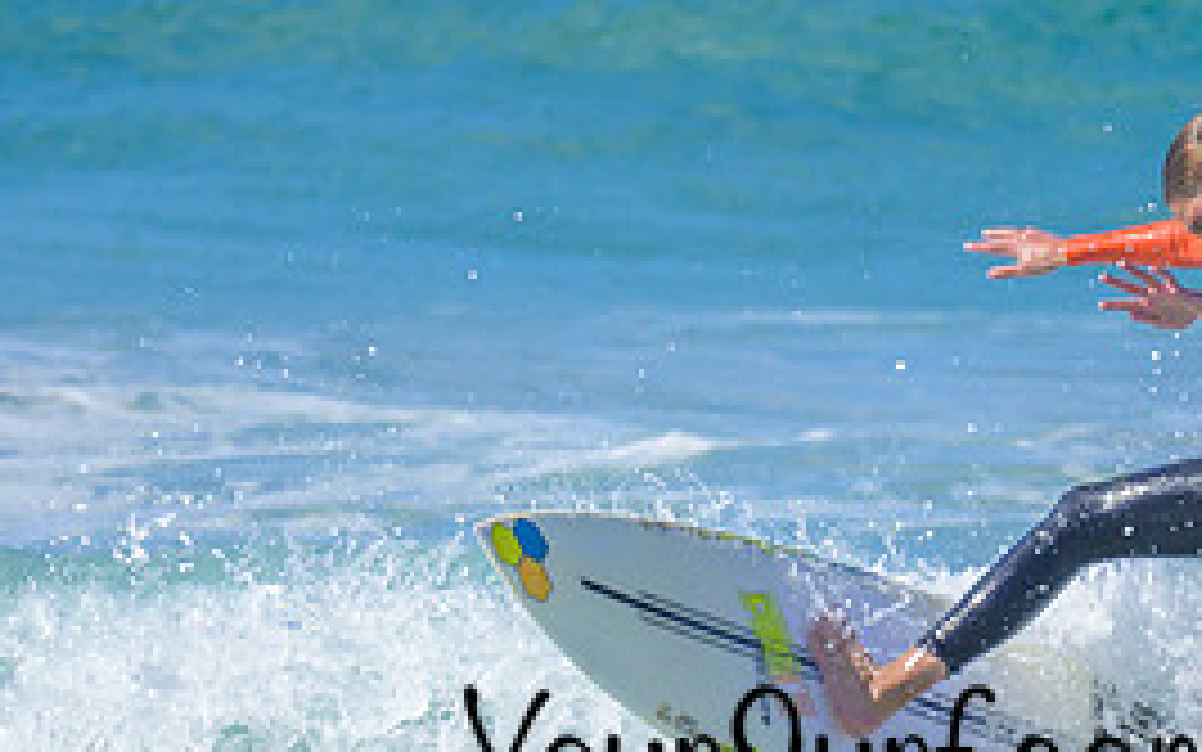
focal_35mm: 2435
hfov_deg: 0.9
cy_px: 652
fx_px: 79783
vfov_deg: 0.5
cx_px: 1257
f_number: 6.3
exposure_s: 1/2000
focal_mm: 800
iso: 220
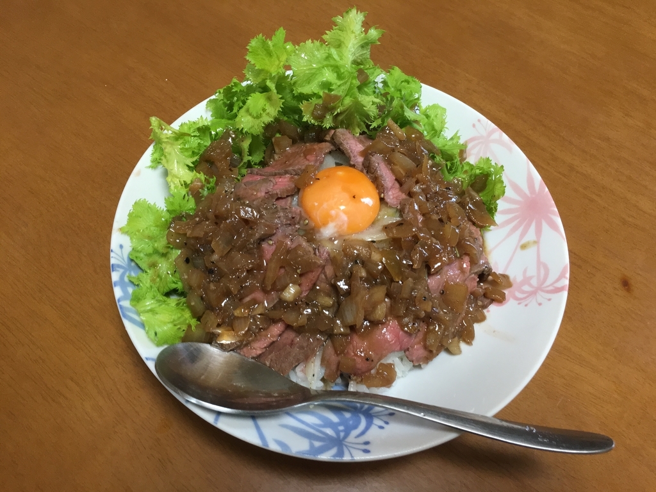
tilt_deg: -61.2
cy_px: 246
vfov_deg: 48.2
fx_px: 550
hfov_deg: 61.7
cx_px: 328
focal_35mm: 29
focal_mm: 4.15
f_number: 2.2
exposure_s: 1/33
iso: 100
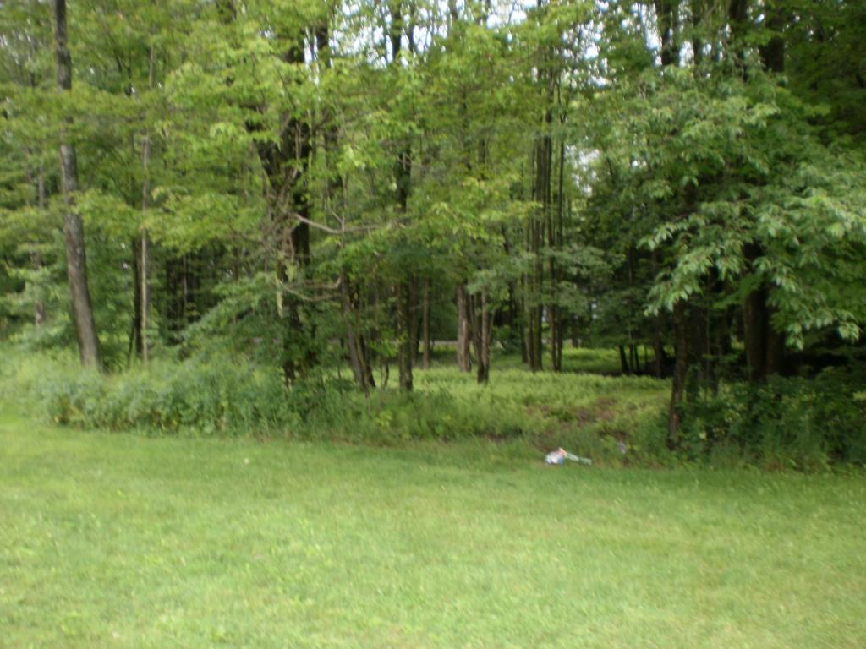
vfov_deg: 39.7
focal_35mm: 36
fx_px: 901
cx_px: 433
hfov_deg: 51.4
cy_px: 324
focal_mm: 6.3
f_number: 3.1
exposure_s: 1/60
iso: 100
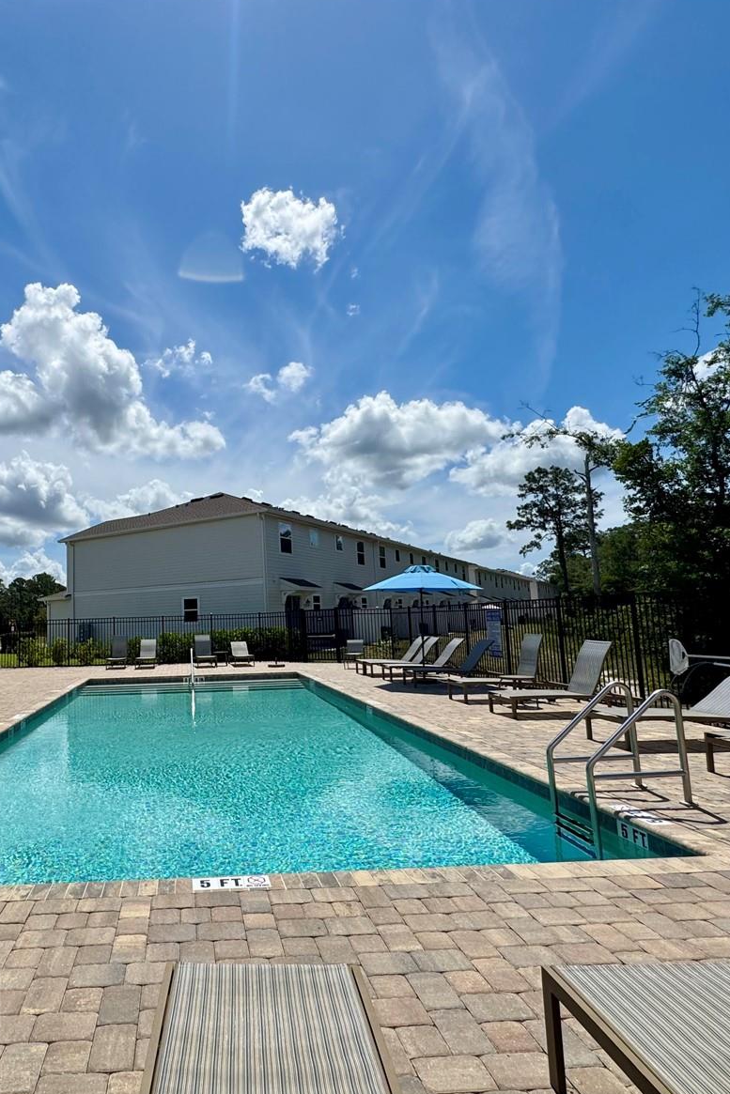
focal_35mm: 20
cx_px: 195
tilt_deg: +5.5
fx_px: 608
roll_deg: +1.5
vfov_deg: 84.0
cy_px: 550
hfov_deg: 59.1
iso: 32
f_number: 2.2
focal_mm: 2.22
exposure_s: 1/3906
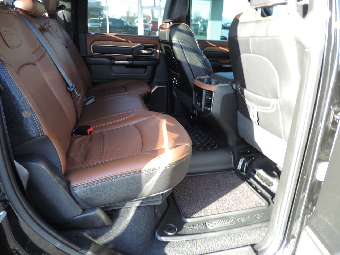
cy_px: 128
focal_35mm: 24
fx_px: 236
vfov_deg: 56.8
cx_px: 170
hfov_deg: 71.6
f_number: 3
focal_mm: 4.3
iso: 100
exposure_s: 1/30
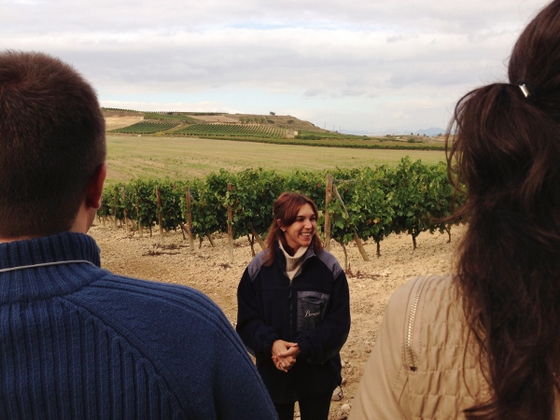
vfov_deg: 42.9
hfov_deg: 55.4
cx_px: 280
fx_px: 534
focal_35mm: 33
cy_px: 210
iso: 50
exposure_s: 1/935
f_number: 2.4
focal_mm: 4.12
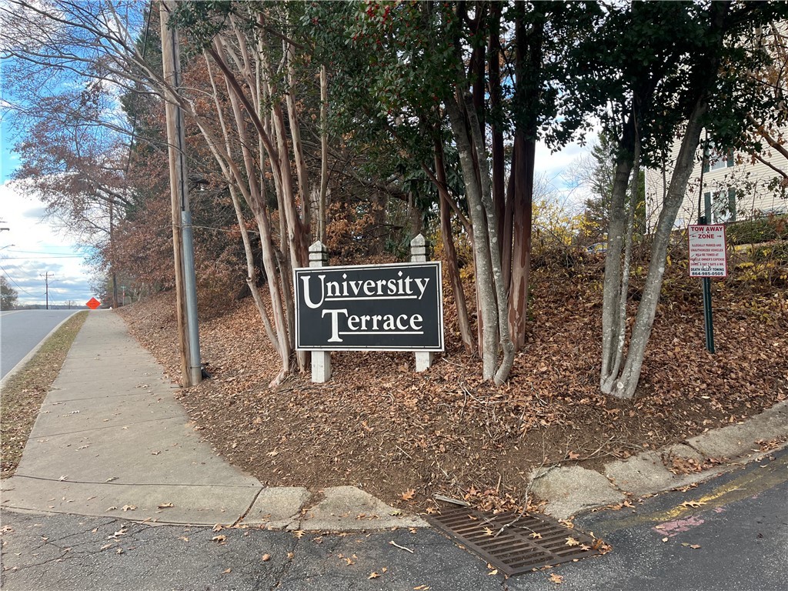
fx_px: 592
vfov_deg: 53.1
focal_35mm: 26
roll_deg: +1.6
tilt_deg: +0.5
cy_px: 296
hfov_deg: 67.3
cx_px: 394
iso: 40
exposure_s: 1/244
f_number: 1.6
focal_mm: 5.1
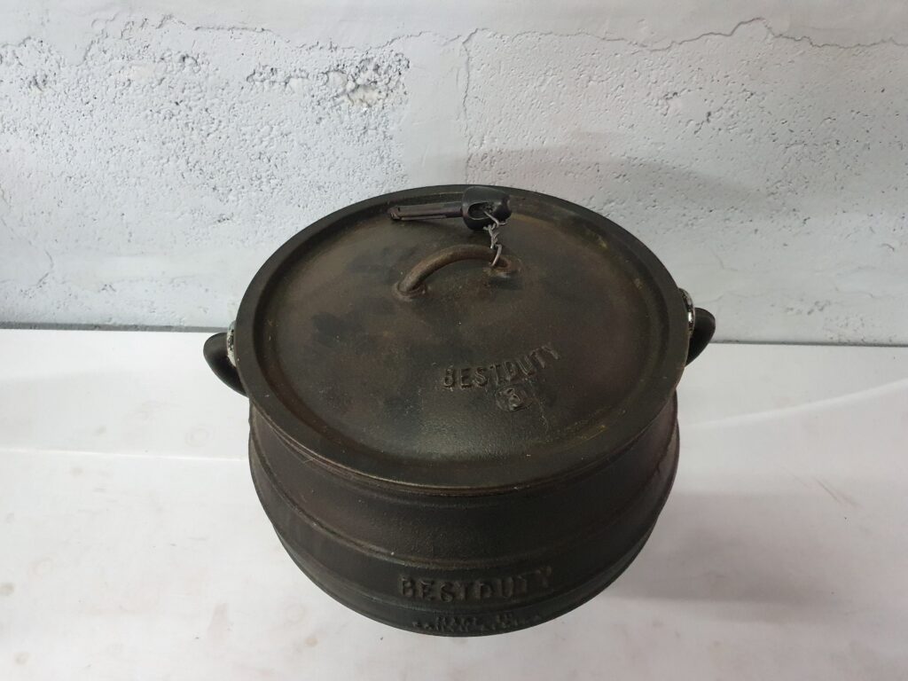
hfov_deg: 67.3
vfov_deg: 53.1
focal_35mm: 26
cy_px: 340
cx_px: 454
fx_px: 682
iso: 800
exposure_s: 1/50
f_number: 1.5
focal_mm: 4.32
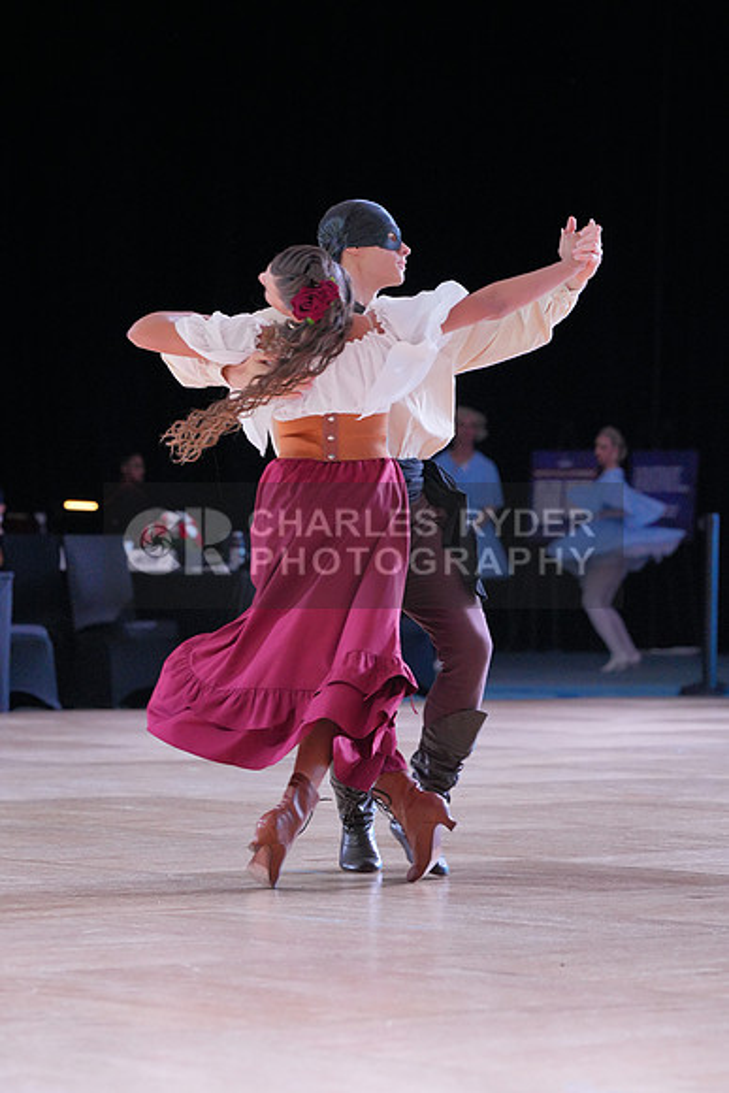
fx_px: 4978
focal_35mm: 164
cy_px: 546
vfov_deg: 12.5
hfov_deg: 8.4
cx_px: 364
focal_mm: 164
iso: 5000
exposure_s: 1/400
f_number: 5.6
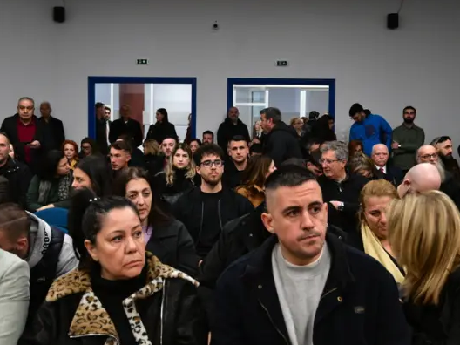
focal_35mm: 41
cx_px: 233
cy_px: 168
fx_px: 545
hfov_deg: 45.8
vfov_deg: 35.1
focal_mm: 22
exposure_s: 1/125
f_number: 4.5
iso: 3200
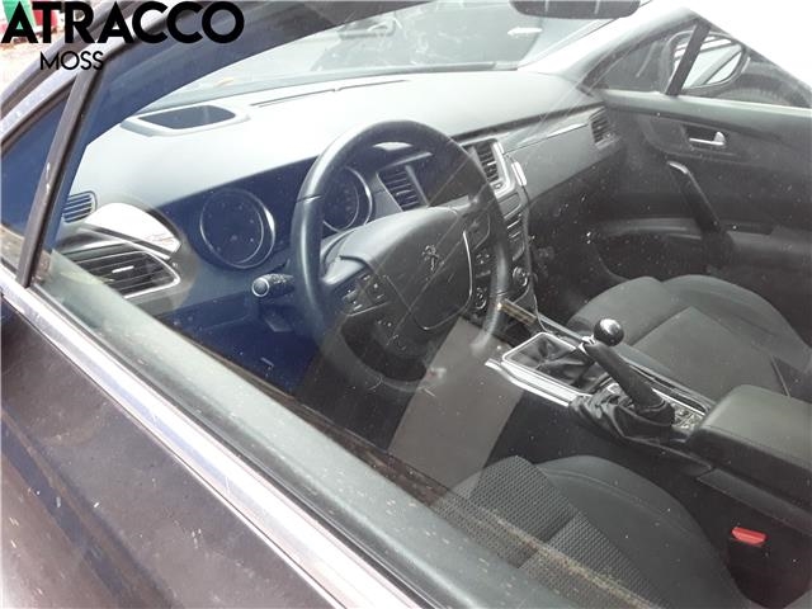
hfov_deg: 63.4
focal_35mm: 28
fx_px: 657
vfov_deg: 49.7
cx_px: 406
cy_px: 304
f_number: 1.9
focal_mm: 2.91
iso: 64
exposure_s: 1/50
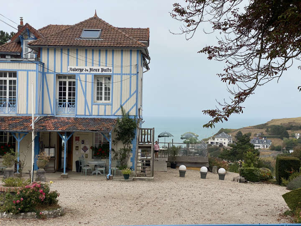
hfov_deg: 36.8
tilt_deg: +0.4
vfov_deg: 28.0
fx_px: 452
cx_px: 150
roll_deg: -2.6
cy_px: 113
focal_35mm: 52
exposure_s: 1/1712
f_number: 2
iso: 20
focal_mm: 6
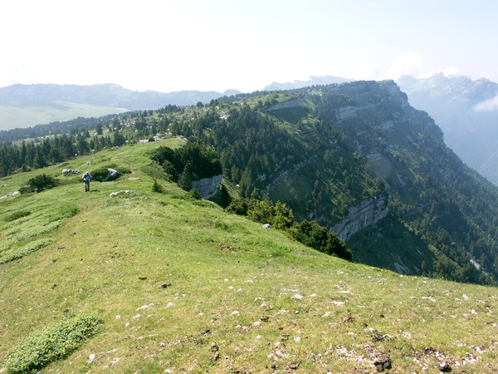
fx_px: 432
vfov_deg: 46.8
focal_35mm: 30
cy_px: 187
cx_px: 249
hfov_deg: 60.0
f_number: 5.6
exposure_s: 1/250
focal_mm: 7.77
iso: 64
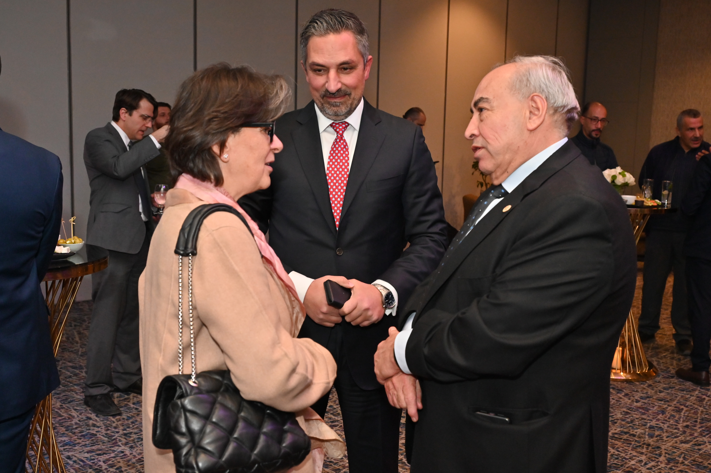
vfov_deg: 33.4
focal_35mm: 40
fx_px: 789
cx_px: 356
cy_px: 236
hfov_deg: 48.5
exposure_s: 1/80
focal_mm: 40
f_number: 7.1
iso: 2500
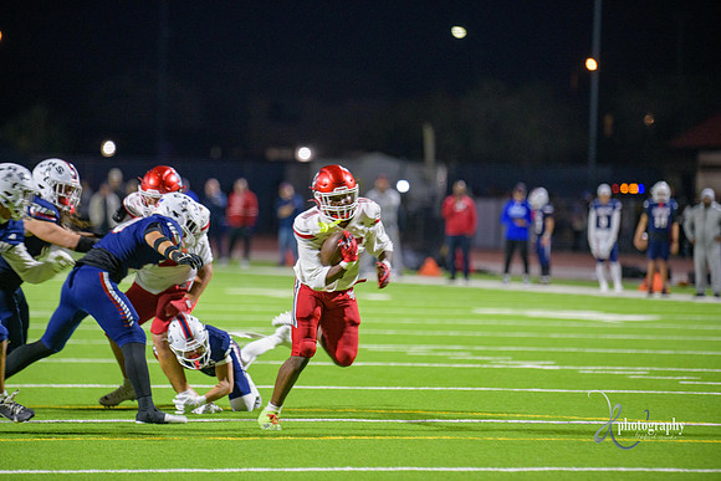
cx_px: 360
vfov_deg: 5.7
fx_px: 4808
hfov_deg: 8.6
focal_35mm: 240
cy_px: 240
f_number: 2.8
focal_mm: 240
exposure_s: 1/250
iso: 2000
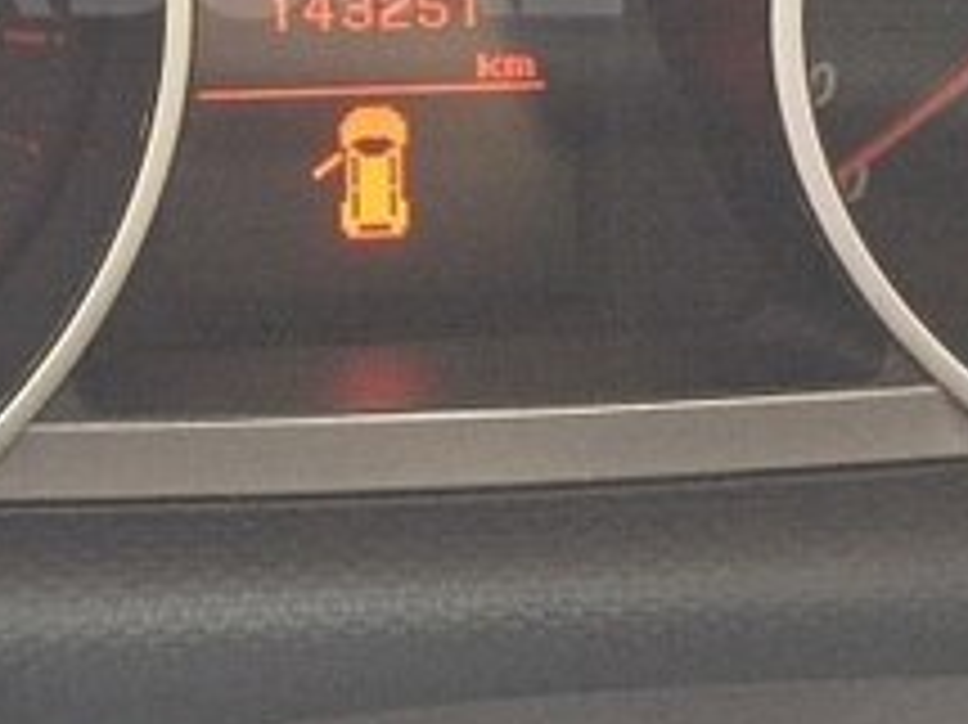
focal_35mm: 89
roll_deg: -1.3
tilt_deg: -23.5
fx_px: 2487
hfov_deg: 21.7
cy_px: -52
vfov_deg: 16.1
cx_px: 162
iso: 160
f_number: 2.2
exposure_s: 1/33
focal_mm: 4.15
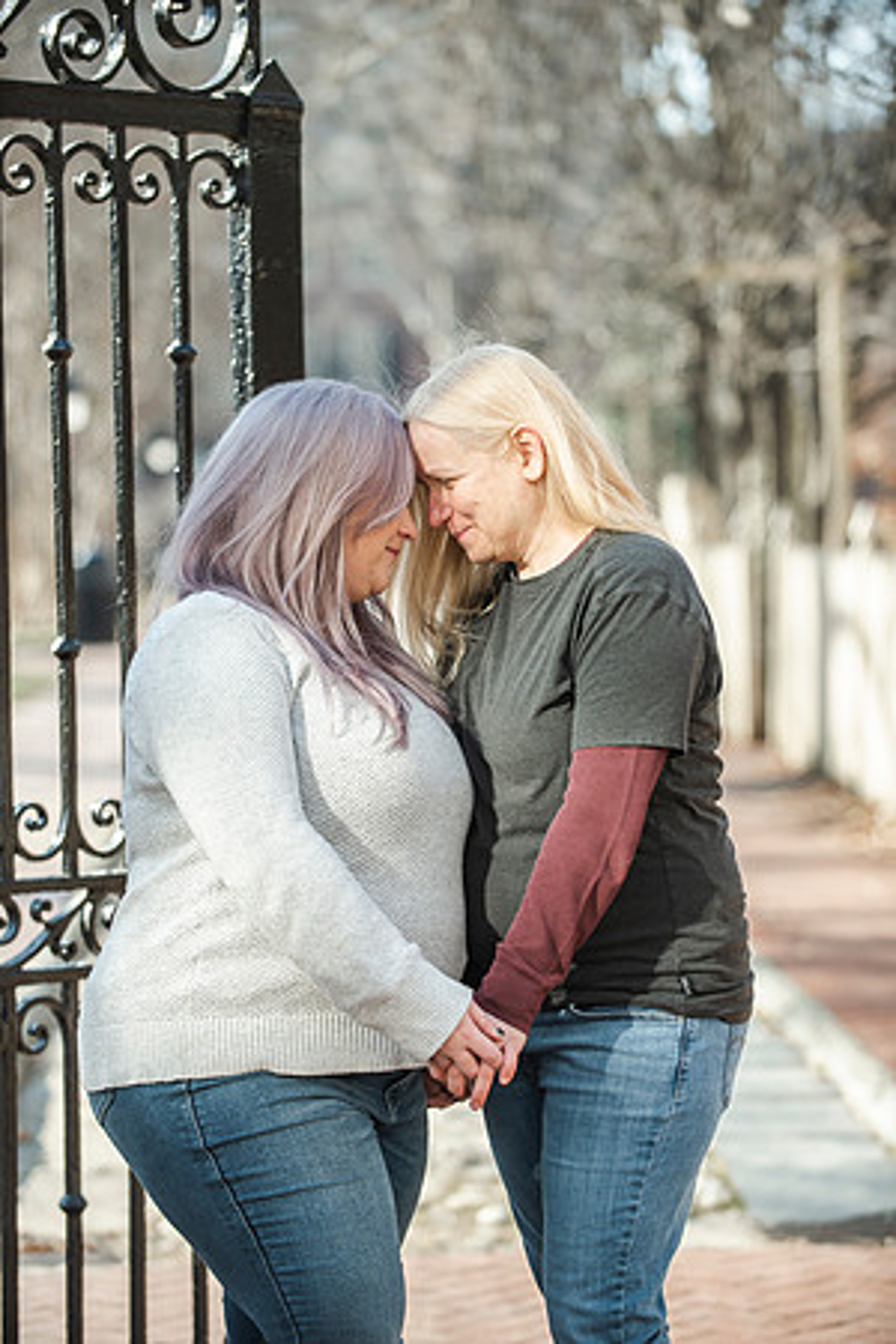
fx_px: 4106
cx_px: 448
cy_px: 672
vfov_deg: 18.6
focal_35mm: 110
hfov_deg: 12.5
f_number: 3.2
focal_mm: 110
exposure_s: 1/2000
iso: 640
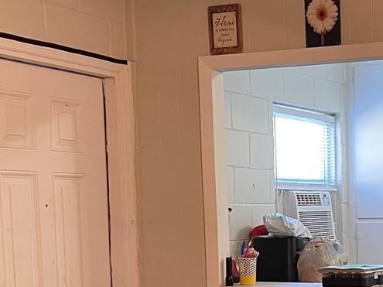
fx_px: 929
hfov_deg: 22.2
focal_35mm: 84
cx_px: 409
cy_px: 293
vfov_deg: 17.1
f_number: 1.6
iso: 250
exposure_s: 1/60
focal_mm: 5.1
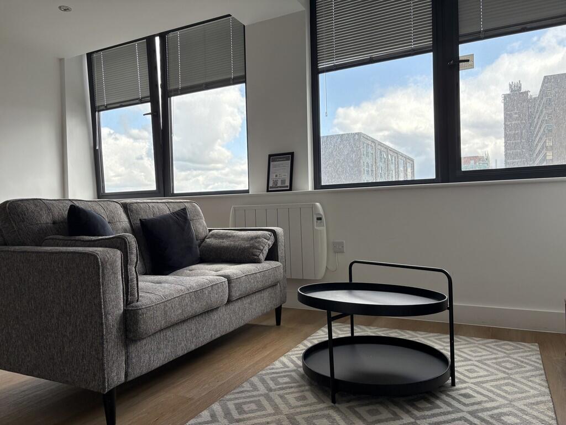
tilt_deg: -1.1
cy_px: 212
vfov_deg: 53.1
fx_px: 425
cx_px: 283
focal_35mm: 26
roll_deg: +2.8
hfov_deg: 67.3
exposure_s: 1/314
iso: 40
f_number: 1.6
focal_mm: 5.96
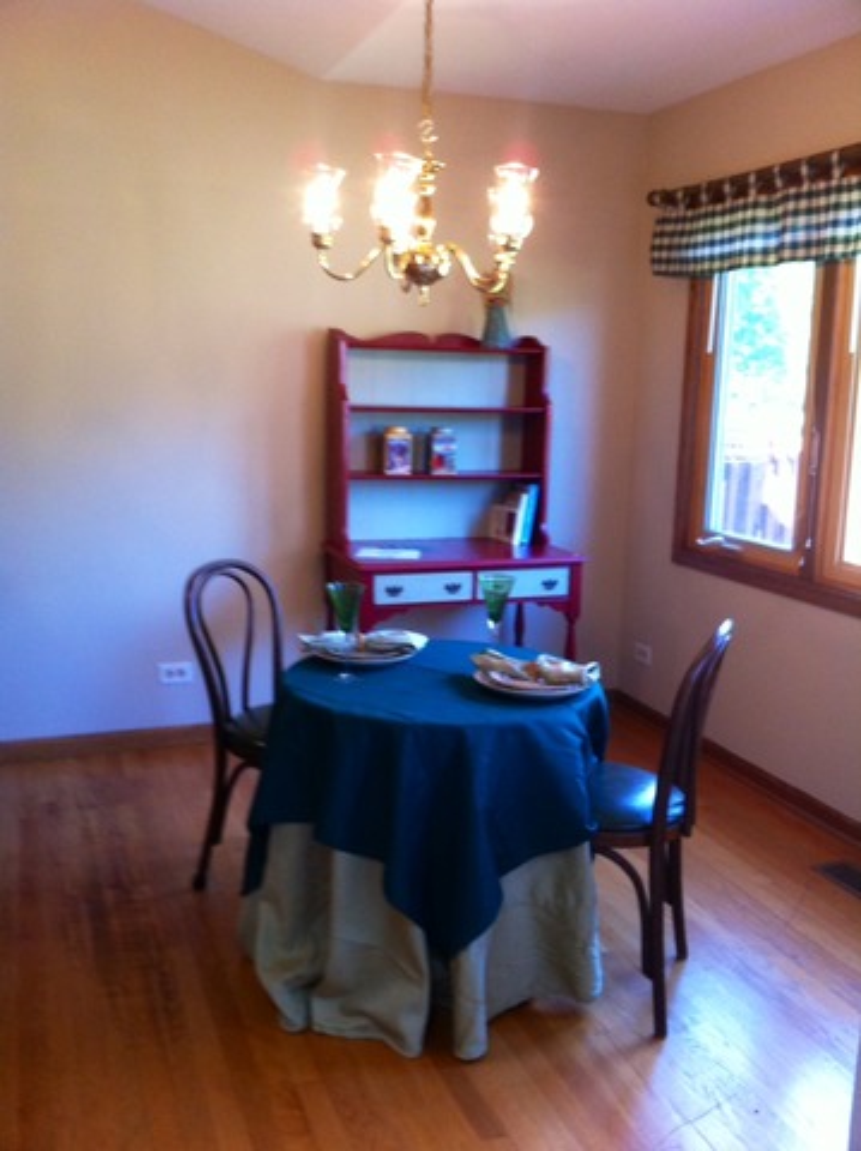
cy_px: 576
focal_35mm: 35
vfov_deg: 52.7
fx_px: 1163
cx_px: 430
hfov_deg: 40.6
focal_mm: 3.85
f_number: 2.8
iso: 160
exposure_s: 1/17
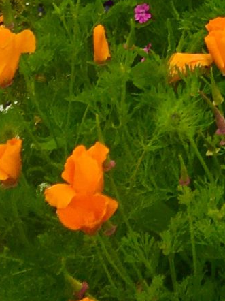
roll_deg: -0.5
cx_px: 503
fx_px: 1457
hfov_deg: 8.2
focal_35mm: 168
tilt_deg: -2.8
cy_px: -452
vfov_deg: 10.1
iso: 25
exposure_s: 1/1451
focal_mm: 4.15
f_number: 2.2
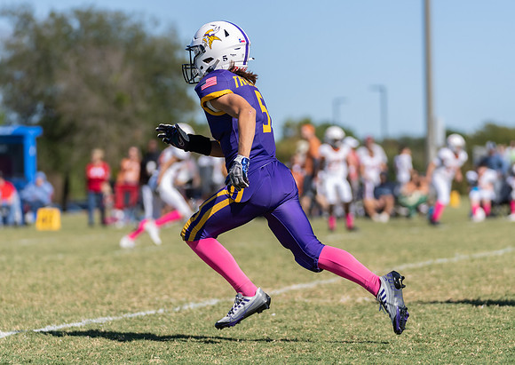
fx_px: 2738
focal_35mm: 188
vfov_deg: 7.6
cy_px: 192
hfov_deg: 10.7
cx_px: 260
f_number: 2.8
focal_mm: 132
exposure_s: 1/2000
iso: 100
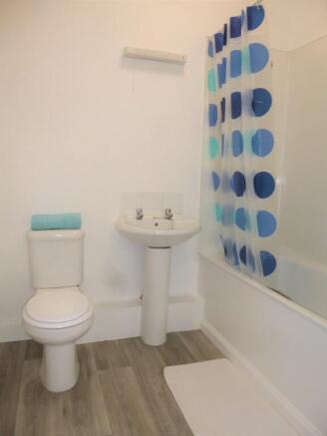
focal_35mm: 25
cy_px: 218
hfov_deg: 54.9
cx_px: 164
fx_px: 315
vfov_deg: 69.4
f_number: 3.1
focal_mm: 4.5
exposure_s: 1/60
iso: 200
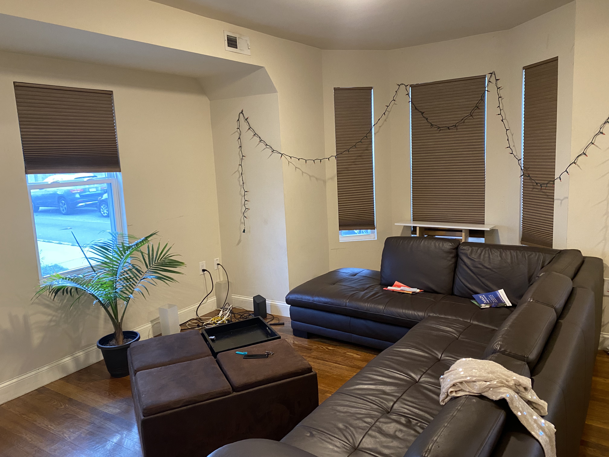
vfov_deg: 53.1
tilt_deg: -8.2
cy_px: 228
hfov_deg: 67.3
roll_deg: +3.4
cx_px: 304
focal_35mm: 26
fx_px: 457
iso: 320
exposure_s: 1/60
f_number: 1.8
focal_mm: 4.25
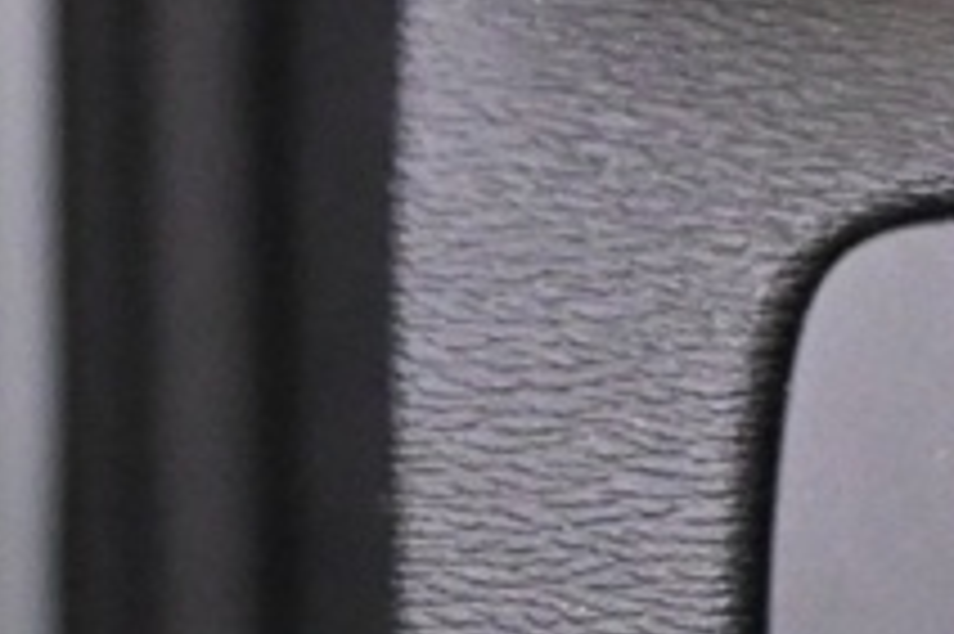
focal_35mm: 235
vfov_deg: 5.8
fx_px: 6215
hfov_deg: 8.0
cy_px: 728
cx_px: 2452
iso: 3200
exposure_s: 1/20
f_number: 3.8
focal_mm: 20.5
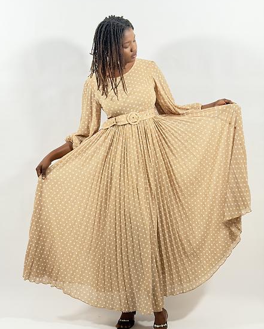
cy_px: 172
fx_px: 498
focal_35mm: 51
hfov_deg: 29.7
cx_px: 130
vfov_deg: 36.6
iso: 125
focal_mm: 6.76
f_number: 1.78
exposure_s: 1/50
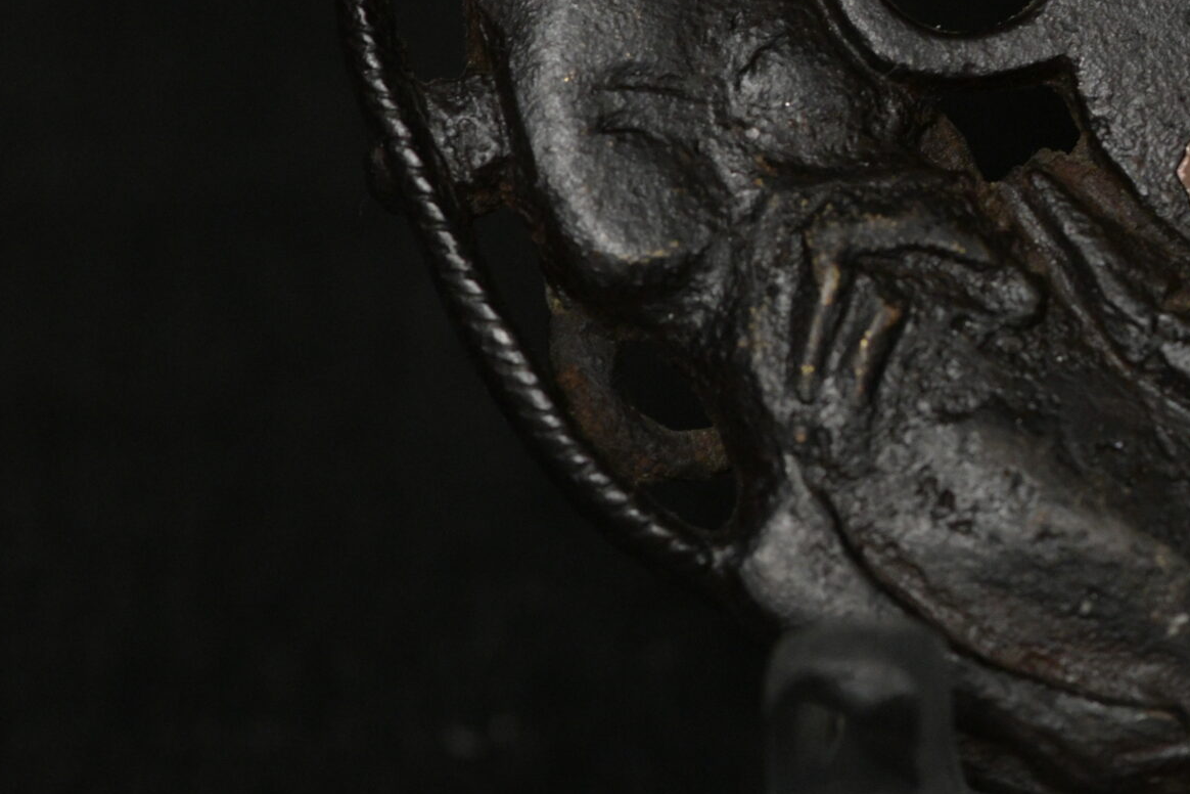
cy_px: 149
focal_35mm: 231
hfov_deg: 8.8
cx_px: 1284
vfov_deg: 5.9
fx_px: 7635
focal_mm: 105
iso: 3600
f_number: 9
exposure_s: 1/125
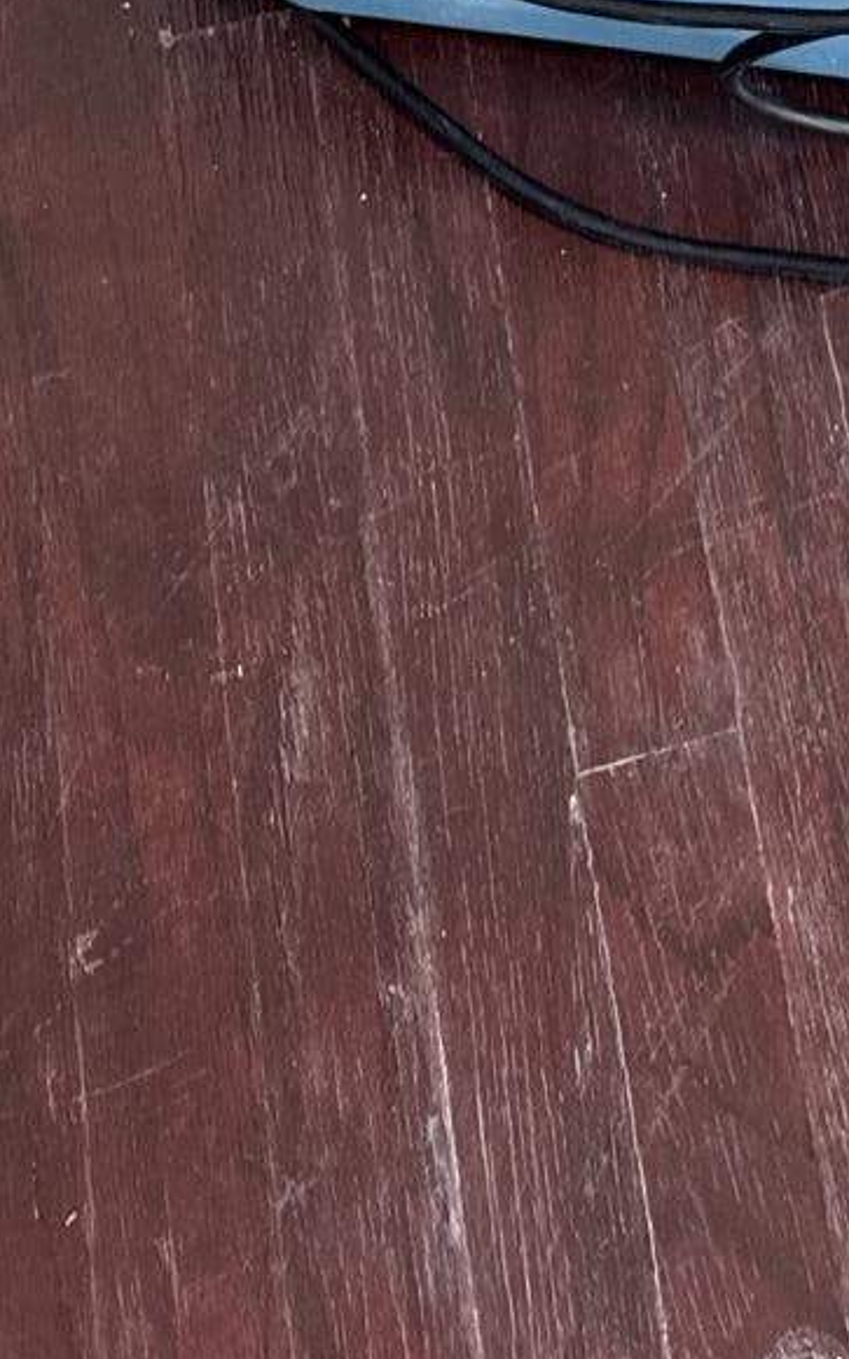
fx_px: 3111
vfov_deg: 21.2
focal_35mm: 84
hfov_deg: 14.4
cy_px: -615
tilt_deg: -55.4
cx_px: 1310
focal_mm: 6.76
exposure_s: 1/121
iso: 100
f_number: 1.78
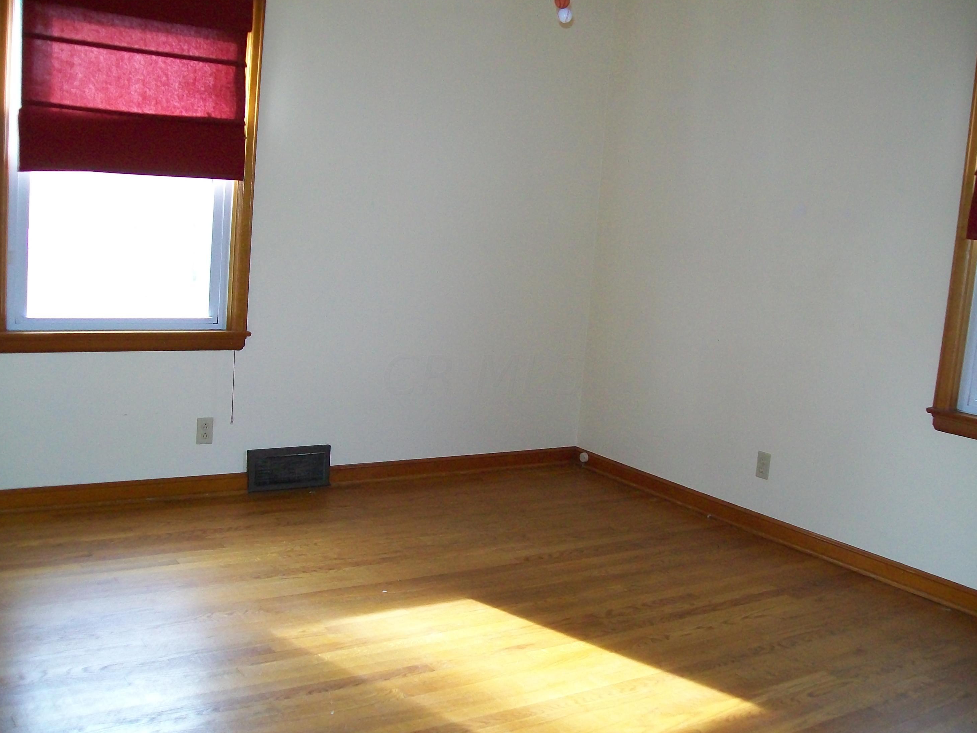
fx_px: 1044
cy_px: 374
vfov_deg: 38.7
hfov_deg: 50.1
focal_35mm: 37
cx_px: 483
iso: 160
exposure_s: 1/60
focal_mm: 6
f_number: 2.7
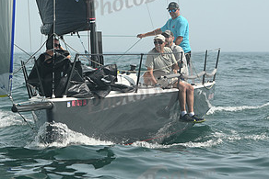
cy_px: 56
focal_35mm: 238
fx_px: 1779
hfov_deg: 8.6
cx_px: 39
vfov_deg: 5.8
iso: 320
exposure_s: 1/1250
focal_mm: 120
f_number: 7.1
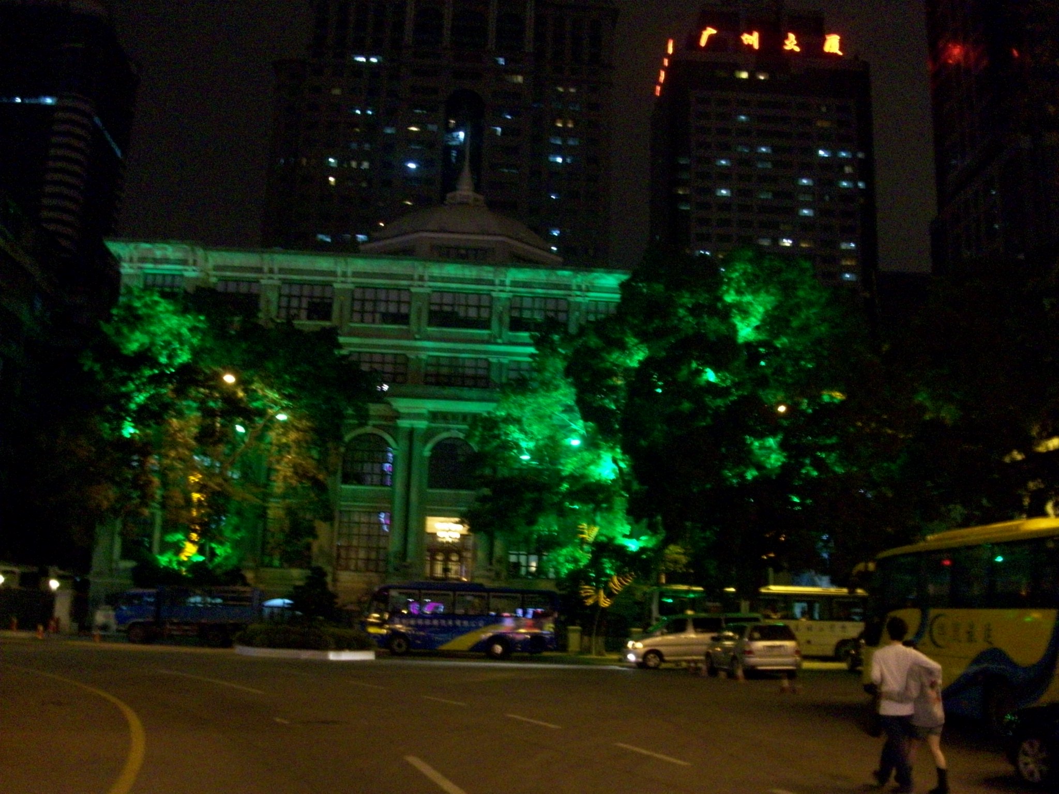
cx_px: 530
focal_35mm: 34
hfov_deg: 54.0
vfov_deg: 41.8
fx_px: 1040
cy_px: 397
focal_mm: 5.7
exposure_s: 1/8
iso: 320
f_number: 2.8
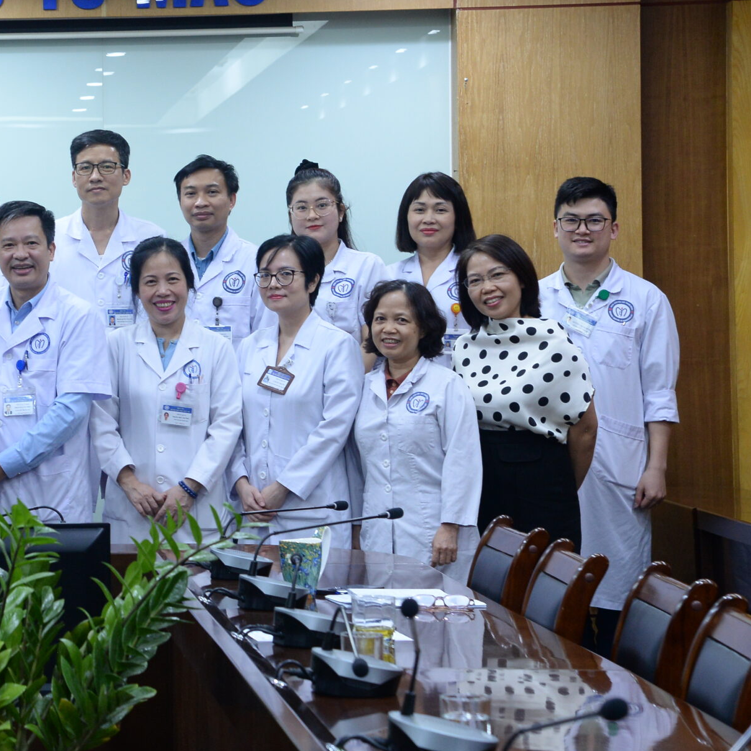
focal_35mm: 117
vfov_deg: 14.9
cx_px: -23
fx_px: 2872
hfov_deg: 14.6
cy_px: 279
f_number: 6.3
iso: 1600
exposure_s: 1/25
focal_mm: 65
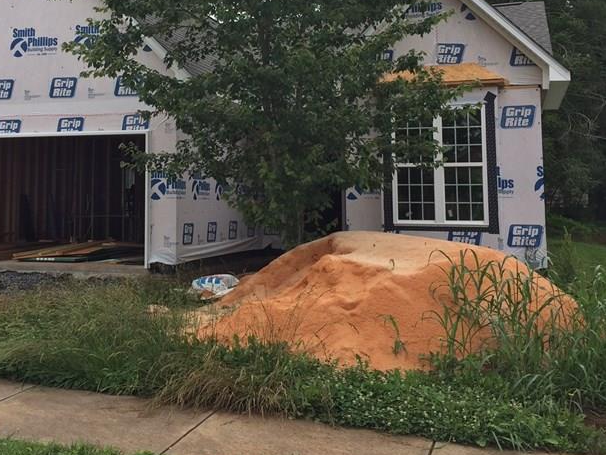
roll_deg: -1.0
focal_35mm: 49
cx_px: 216
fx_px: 858
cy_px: 130
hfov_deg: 38.6
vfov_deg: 29.4
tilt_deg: +3.8
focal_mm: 4.15
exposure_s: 1/1276
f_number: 2.2
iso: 32
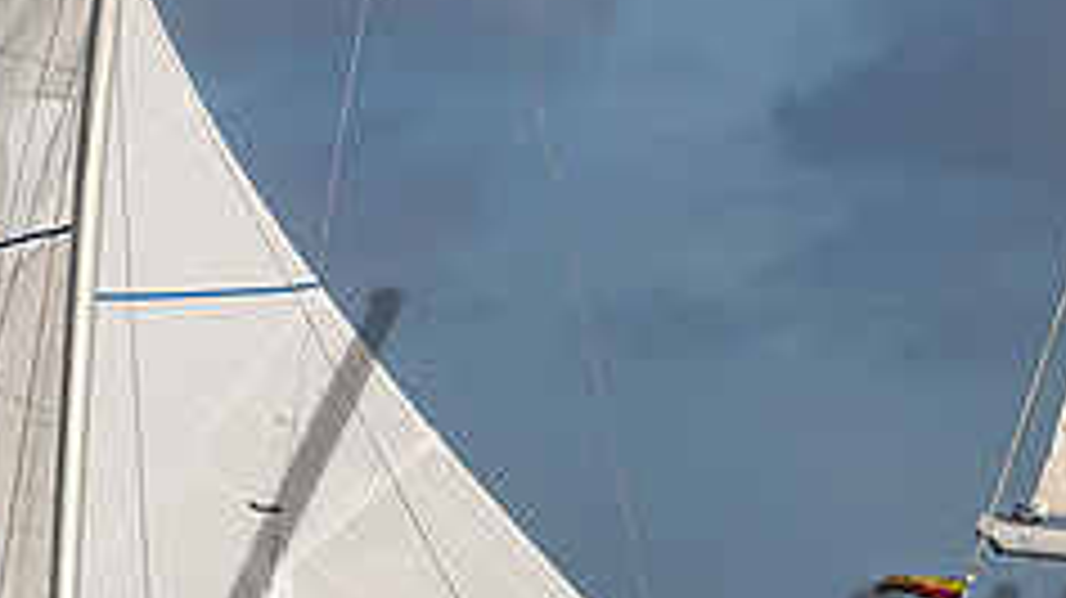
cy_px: 798
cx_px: 445
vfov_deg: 3.0
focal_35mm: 397
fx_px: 11215
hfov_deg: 5.4
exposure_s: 1/5000
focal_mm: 155
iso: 400
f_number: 6.3
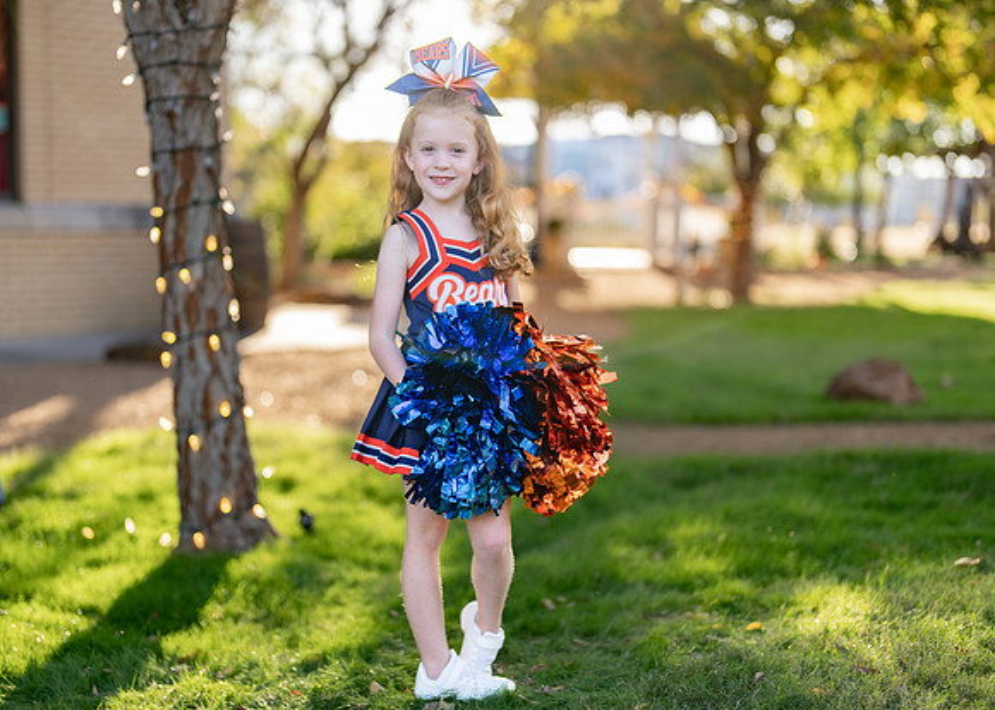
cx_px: 466
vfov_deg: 24.0
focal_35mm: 59
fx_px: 1670
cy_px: 363
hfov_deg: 33.2
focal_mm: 50
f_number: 1.2
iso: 100
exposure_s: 1/1000
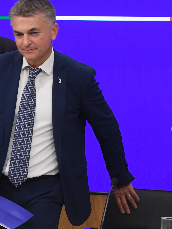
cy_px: 105
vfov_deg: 10.3
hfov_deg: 7.7
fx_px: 1272
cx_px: 1
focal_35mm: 192
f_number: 5
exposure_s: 1/200
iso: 2500
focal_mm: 70
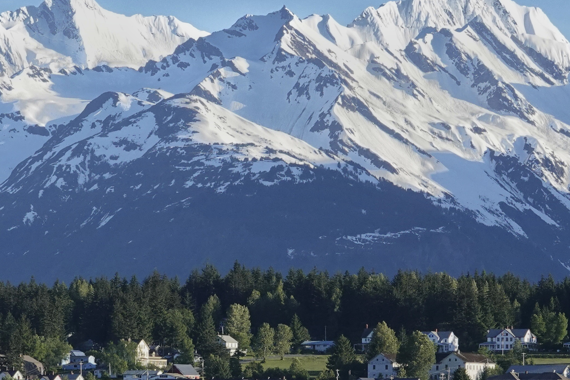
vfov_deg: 6.3
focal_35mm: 219
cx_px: 187
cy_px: 294
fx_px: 3467
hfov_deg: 9.4
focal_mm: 30.5
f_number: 5.6
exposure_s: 1/1000
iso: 400
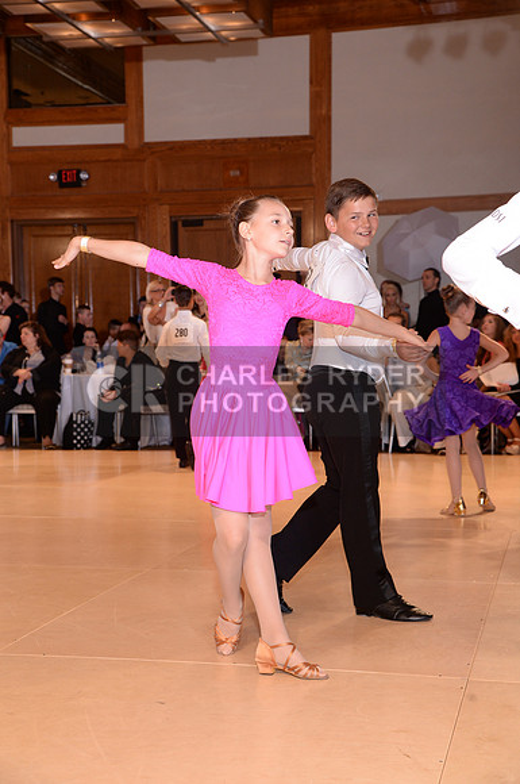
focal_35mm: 58
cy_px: 392
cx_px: 260
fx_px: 1260
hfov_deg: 23.3
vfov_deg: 34.5
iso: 1250
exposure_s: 1/250
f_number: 5.6
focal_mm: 58
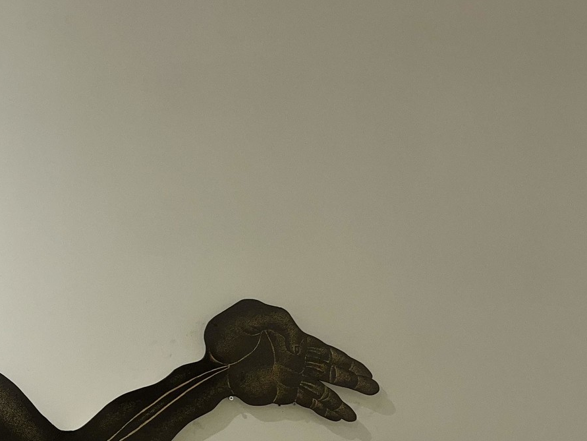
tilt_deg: -3.4
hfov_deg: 31.8
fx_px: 950
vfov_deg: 25.8
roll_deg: -1.0
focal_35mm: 56
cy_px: 325
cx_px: 3
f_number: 1.6
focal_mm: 5.1
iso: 64
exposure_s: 1/120
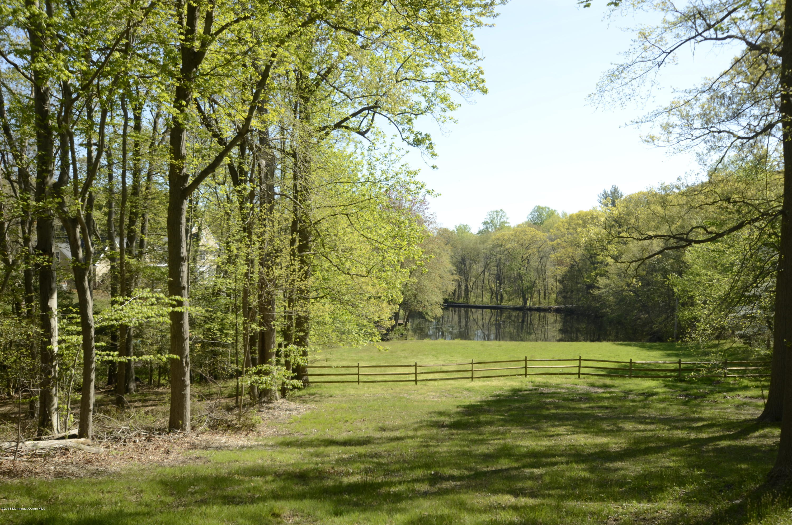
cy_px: 262
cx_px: 396
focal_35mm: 36
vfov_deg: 36.7
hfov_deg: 53.2
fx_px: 790
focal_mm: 24
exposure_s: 1/250
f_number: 7.1
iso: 200
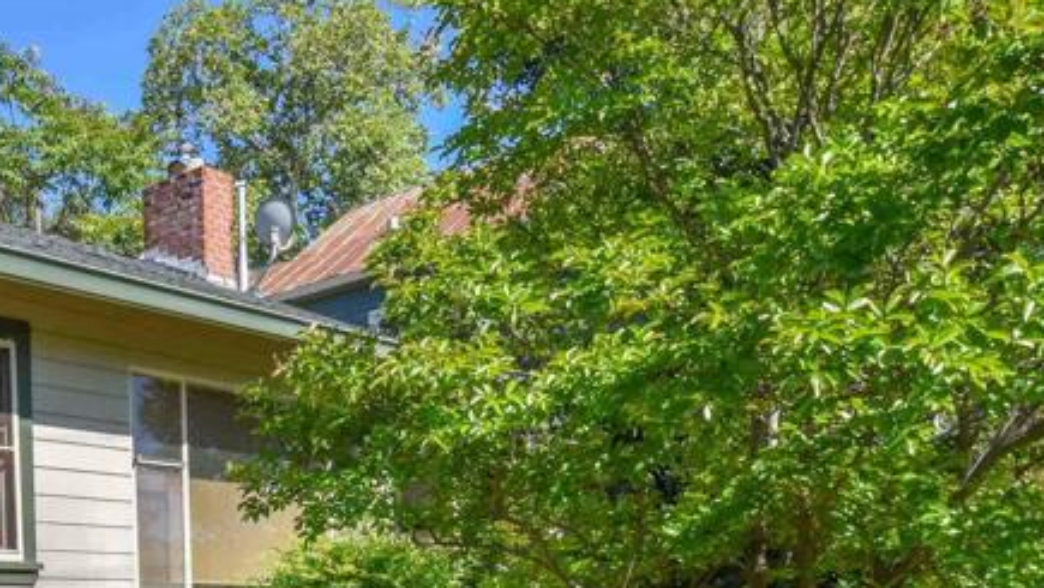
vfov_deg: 27.5
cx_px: 144
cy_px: 736
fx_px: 1025
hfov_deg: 49.3
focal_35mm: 37
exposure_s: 1/60
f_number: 13
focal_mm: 10
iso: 100
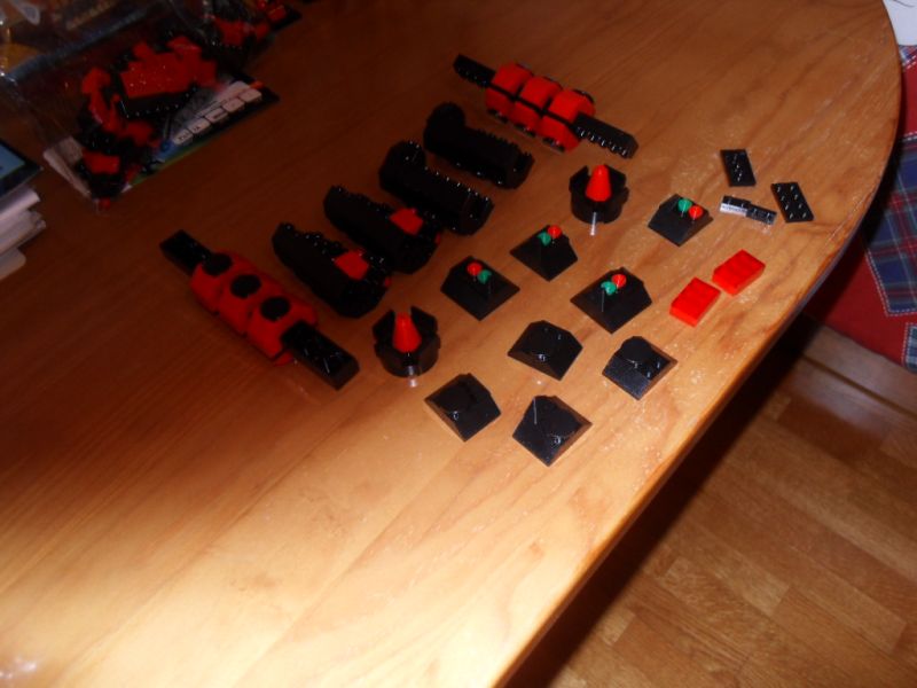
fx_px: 742
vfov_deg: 49.7
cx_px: 458
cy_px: 344
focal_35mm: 28
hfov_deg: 63.4
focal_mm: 6
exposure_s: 1/45
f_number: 2.8
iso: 200
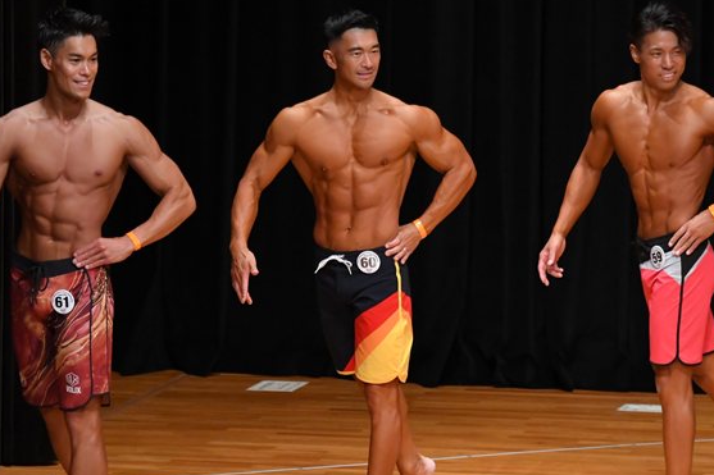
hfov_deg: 5.8
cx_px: 317
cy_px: 301
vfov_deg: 3.9
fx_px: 7038
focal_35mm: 355
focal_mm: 170
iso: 4000
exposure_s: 1/400
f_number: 5.6
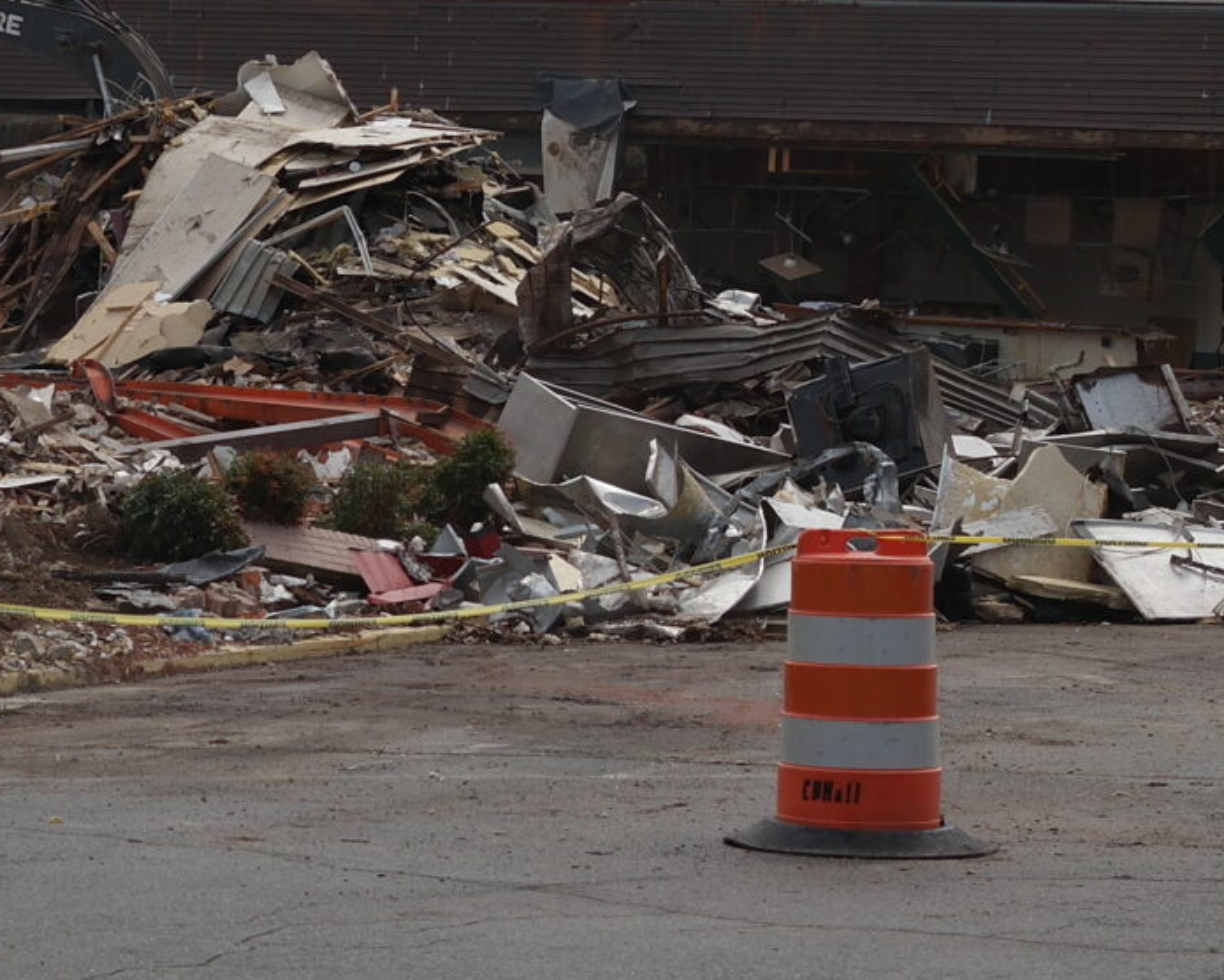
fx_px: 5000
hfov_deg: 13.8
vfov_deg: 11.1
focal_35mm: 138
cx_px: 63
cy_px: 106
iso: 100
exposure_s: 1/400
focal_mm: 26
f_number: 7.1
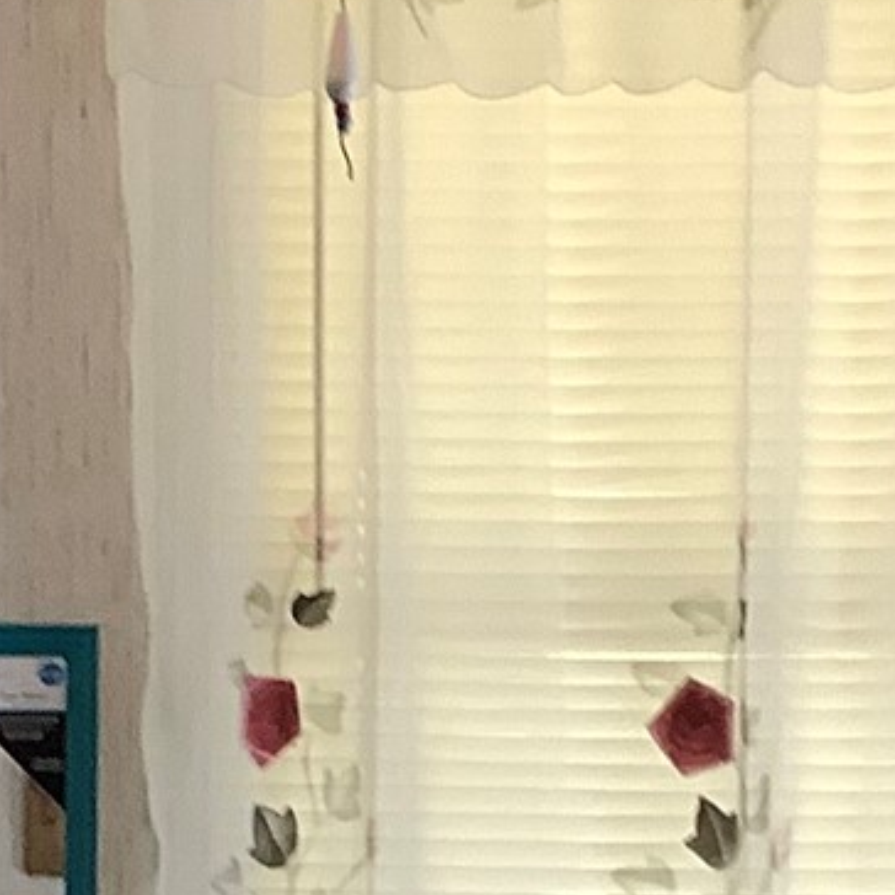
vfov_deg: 11.1
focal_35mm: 154
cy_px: 1104
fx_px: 4505
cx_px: 327
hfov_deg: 11.3
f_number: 2.4
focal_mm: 3.3
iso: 80
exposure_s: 1/60
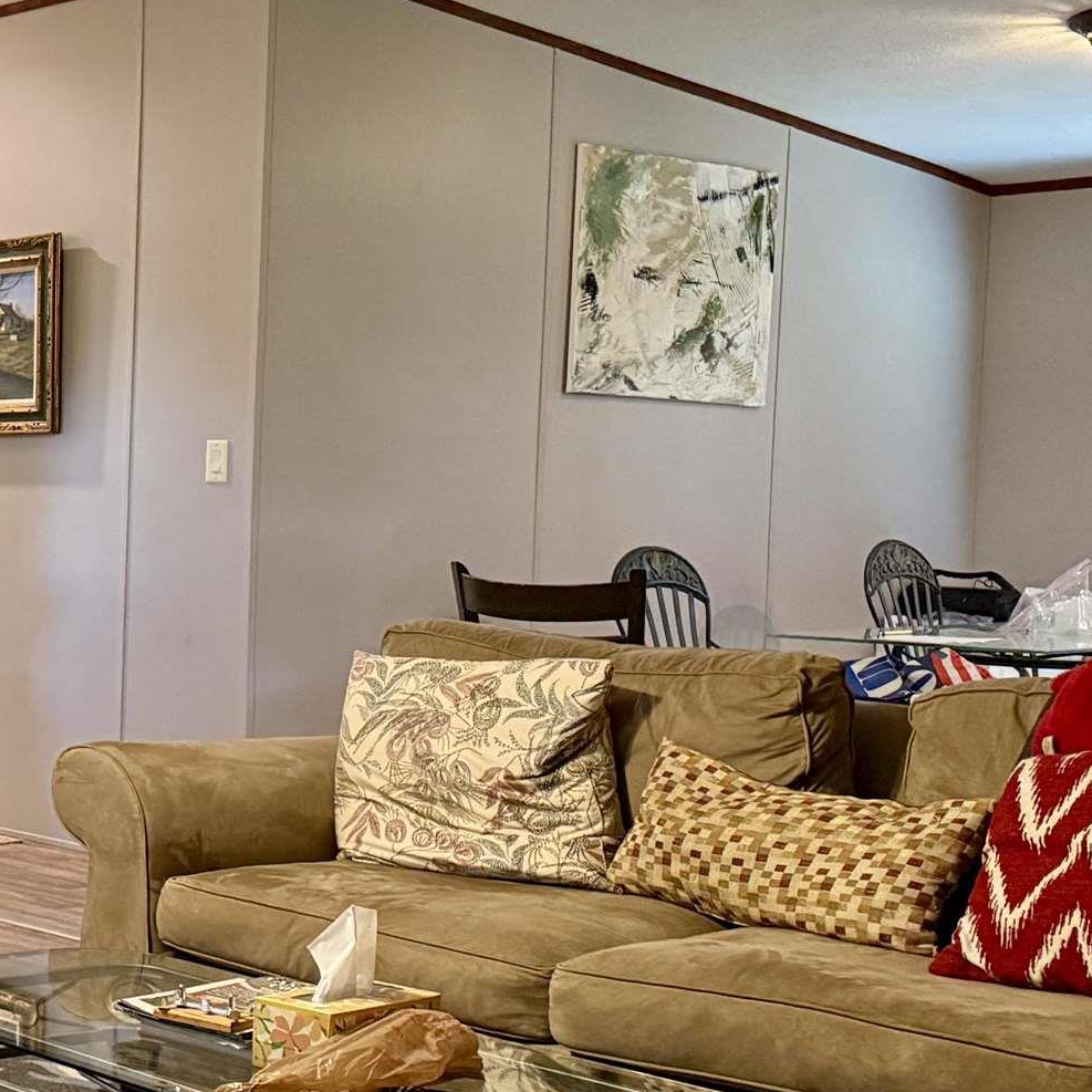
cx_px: -475
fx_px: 2356
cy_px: 616
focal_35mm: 66
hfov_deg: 22.2
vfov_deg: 26.1
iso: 800
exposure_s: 1/60
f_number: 1.78
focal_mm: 6.76
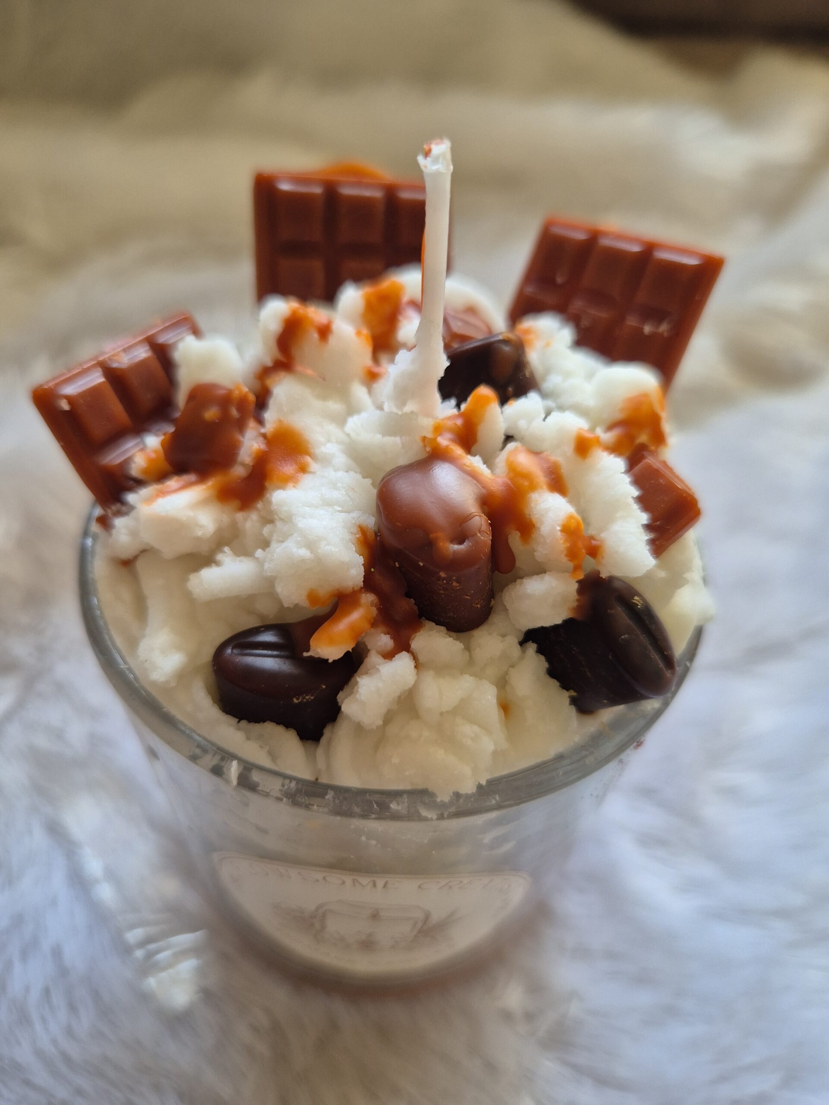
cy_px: 552
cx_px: 414
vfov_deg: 73.9
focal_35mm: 23
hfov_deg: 58.9
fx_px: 734
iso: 250
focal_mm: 5.4
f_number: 1.8
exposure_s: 1/100
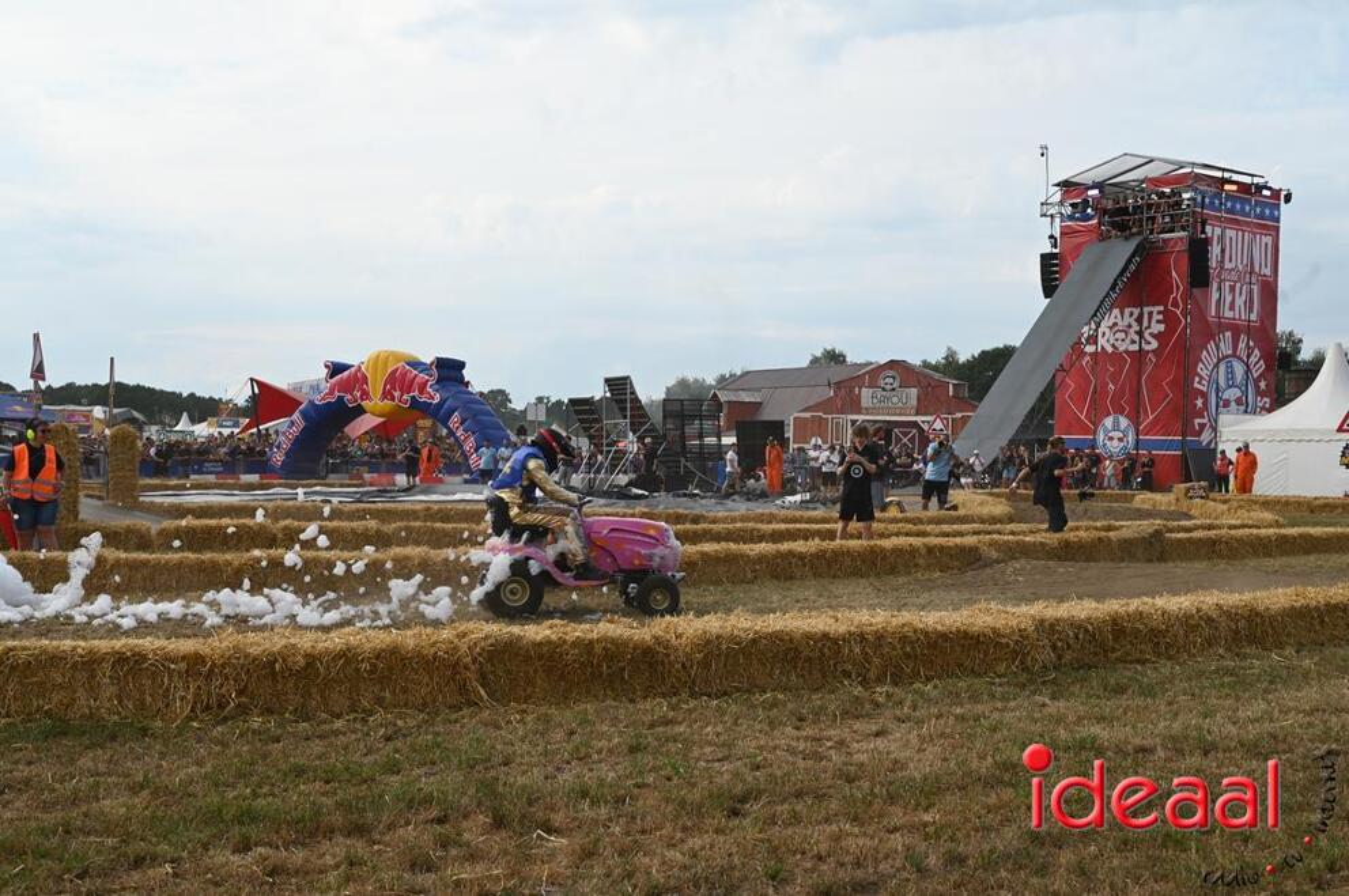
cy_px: 448
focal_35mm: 44
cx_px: 674
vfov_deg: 30.4
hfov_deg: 44.5
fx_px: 1647
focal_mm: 44
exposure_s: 1/320
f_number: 7.1
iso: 100
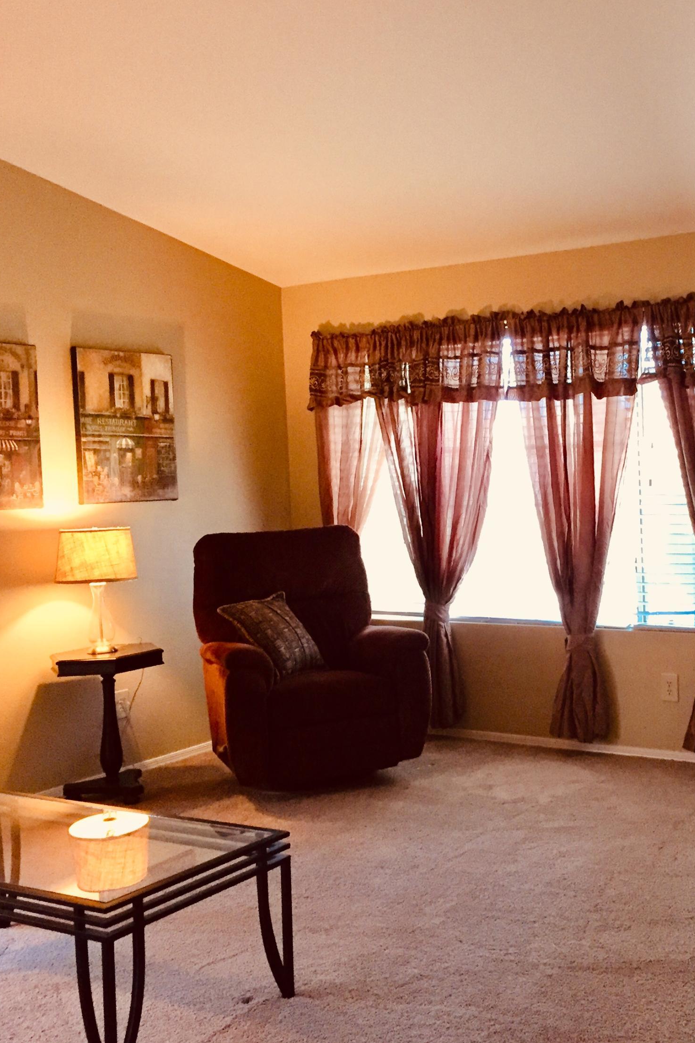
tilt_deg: -3.2
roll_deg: +2.1
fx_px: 1187
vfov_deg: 47.4
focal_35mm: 41
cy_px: 515
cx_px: 538
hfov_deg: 31.9
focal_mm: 4.15
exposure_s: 1/24
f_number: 2.2
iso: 250
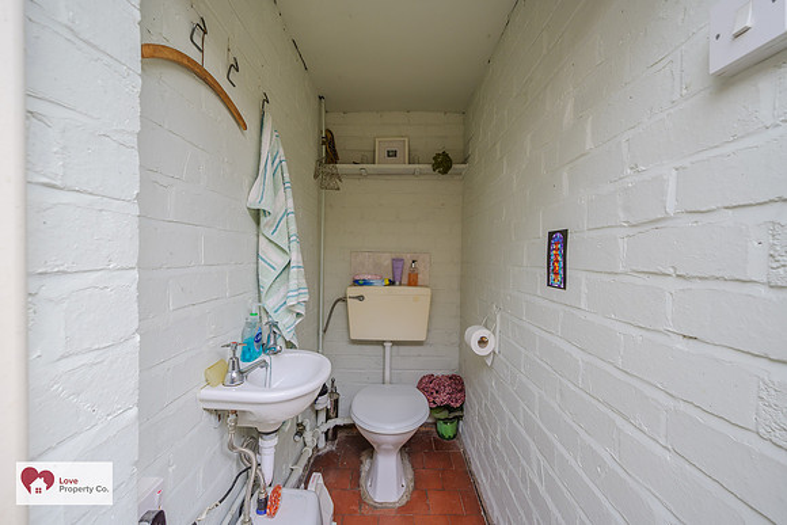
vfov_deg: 75.5
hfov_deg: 98.5
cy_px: 262
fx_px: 339
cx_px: 394
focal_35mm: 16
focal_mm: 15.5
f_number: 7.1
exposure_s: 1/15
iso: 160
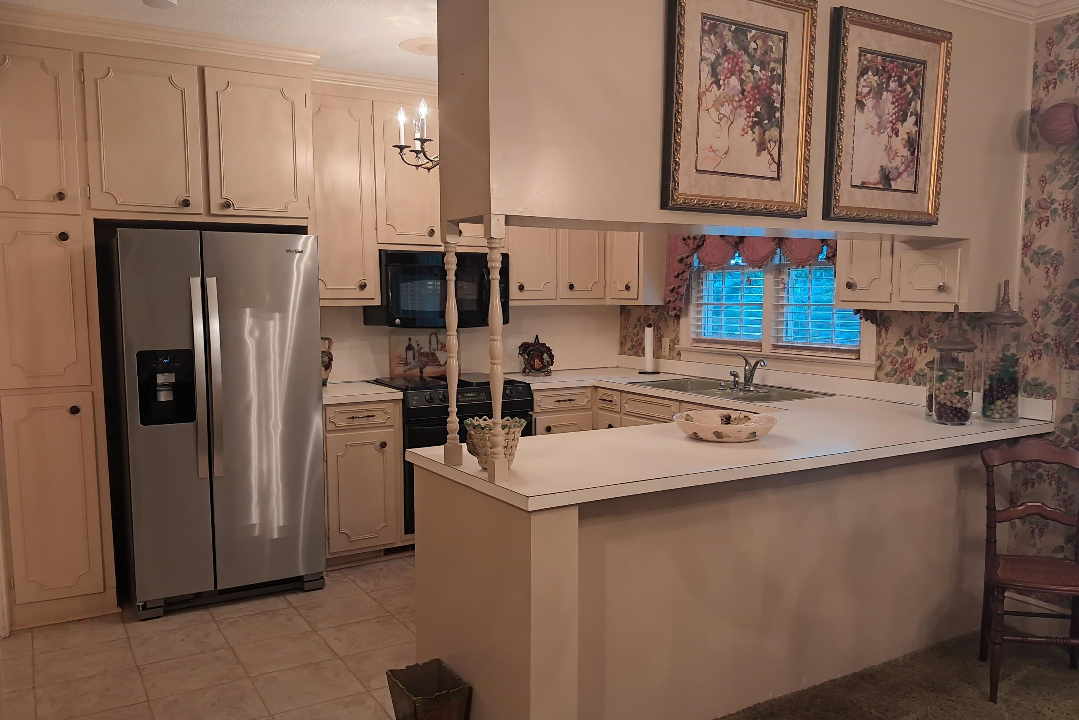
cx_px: 554
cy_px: 385
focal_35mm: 29
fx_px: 869
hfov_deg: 63.6
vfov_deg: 44.9
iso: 500
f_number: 1.8
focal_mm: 4
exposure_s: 1/30
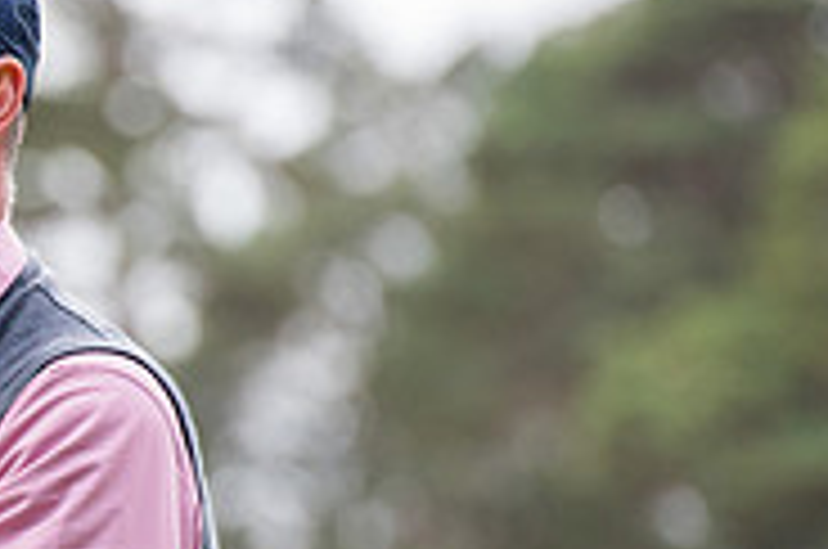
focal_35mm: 632
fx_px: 14511
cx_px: -292
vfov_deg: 2.2
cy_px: 551
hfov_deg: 3.3
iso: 1000
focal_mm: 200
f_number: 4
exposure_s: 1/1000
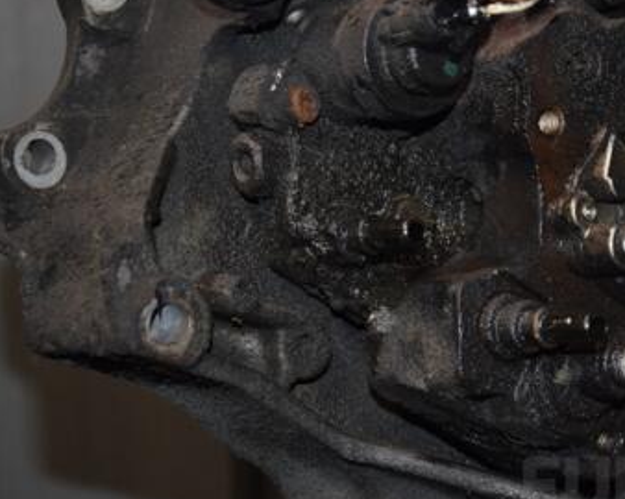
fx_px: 2403
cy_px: 238
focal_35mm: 130
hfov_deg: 14.7
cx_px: 488
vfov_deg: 11.9
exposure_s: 1/60
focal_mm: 52
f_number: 5
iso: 800
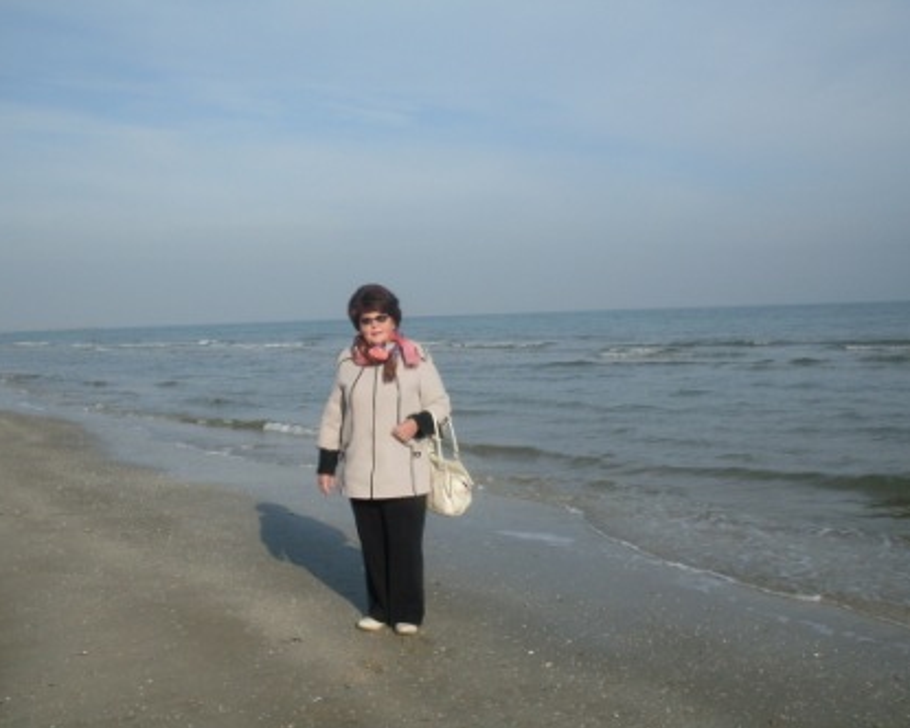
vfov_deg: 37.3
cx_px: 434
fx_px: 1077
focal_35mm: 40
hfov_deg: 45.8
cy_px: 362
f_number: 8.4
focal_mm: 6.3
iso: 80
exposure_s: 1/350
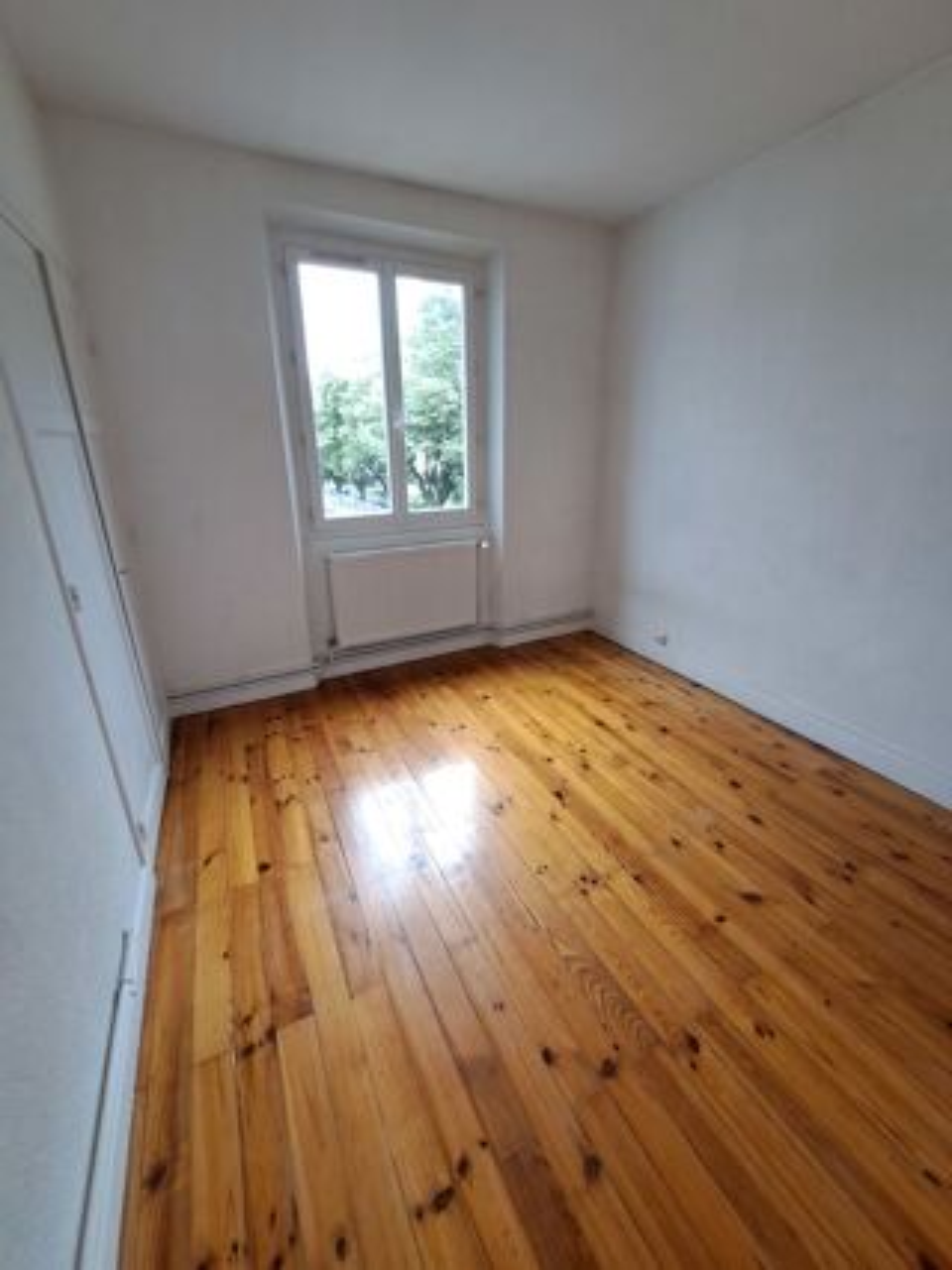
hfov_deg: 89.9
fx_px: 477
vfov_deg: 106.2
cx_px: 476
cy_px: 635
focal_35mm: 13
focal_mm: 1.74
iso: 64
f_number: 2.2
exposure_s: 1/50
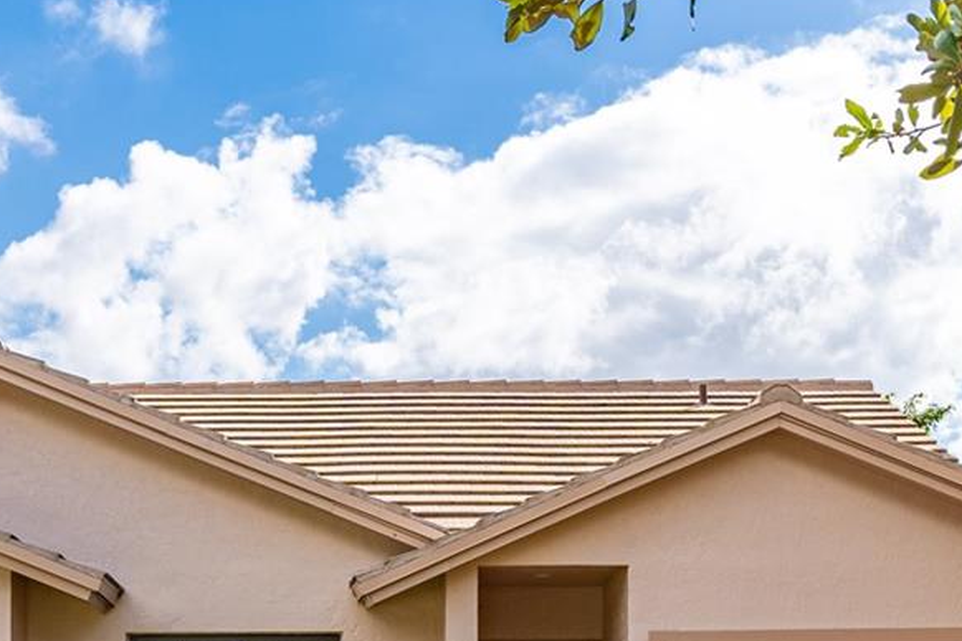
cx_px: 317
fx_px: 2057
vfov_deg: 16.9
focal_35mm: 77
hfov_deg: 26.2
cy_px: 780
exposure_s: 1/500
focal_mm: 28
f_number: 8
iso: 200
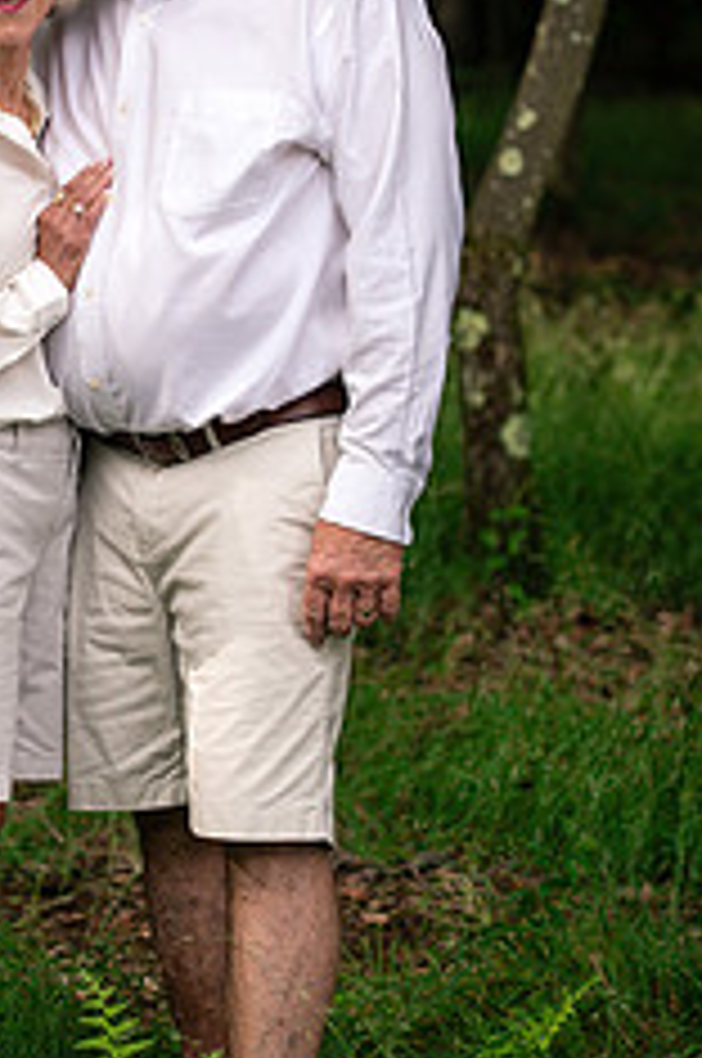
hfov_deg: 8.4
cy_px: 401
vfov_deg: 12.6
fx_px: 4781
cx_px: 117
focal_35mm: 163
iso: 320
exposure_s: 1/640
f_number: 3.5
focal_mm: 85
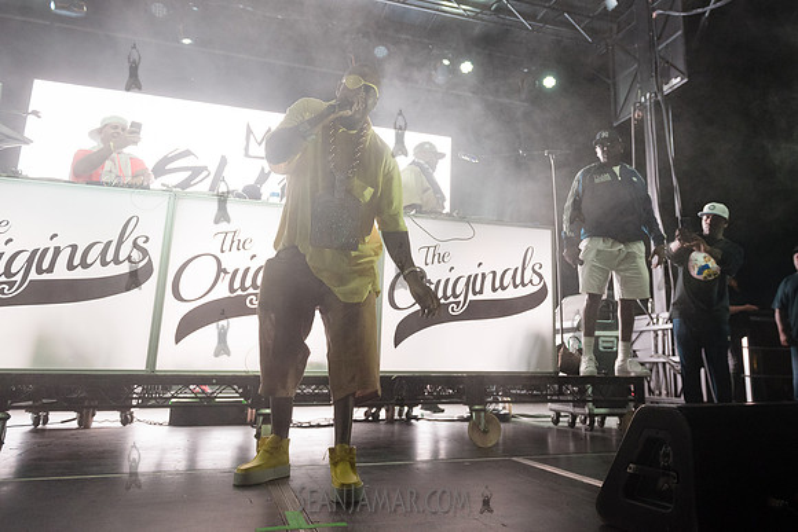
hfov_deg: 62.6
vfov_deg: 44.4
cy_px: 208
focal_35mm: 29
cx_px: 486
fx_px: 648
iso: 3200
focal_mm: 24
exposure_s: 1/400
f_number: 3.5
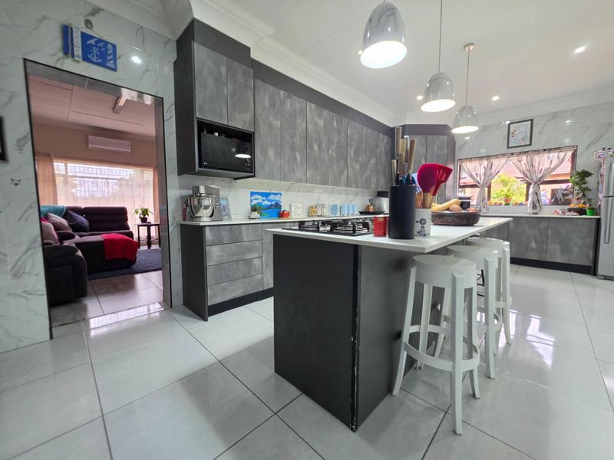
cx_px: 307
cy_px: 230
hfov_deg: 106.2
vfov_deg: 89.9
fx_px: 231
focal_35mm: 13
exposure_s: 1/50
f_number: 1.9
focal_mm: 2.2
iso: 320
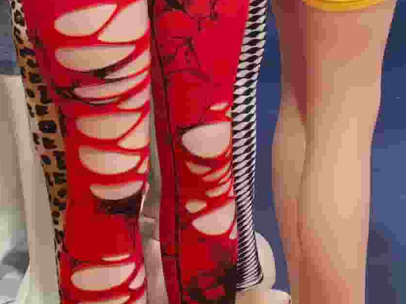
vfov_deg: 10.2
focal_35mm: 132
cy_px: -343
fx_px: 1548
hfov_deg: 14.4
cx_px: 508
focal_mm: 5.75
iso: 250
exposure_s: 1/100
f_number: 2
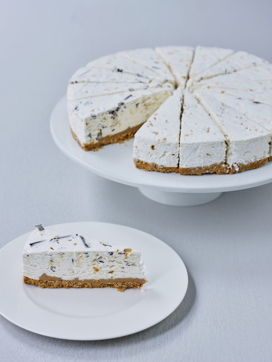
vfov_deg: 20.7
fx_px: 995
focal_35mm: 95
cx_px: 136
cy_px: 181
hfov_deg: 15.6
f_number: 8
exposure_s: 1/10
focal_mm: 120
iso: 100
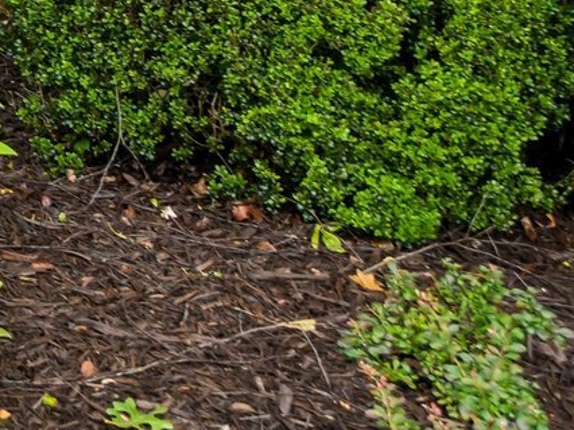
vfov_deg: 12.0
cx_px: -730
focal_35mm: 111
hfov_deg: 13.7
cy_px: -398
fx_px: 1840
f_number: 8
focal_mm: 24
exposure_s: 1/160
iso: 400
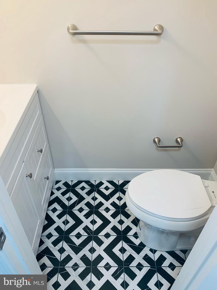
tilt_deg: -38.7
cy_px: 145
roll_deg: -1.6
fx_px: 217
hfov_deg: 53.1
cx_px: 108
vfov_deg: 67.3
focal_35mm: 26
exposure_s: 1/60
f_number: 1.8
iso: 64
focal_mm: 4.25
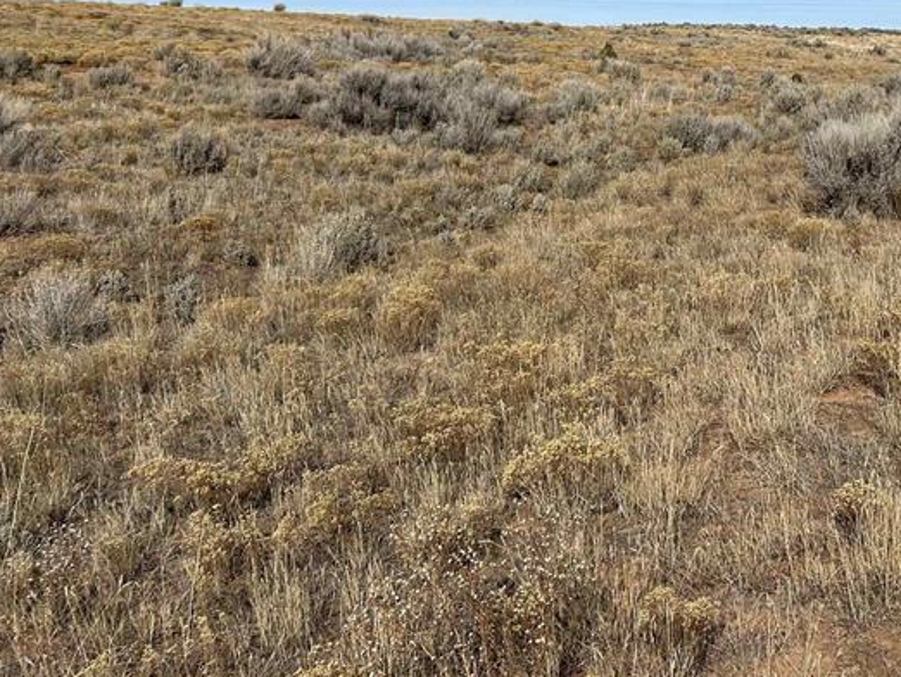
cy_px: 47
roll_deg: -1.2
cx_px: 846
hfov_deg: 34.9
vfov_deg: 27.4
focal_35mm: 51
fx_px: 1328
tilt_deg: +1.6
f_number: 1.5
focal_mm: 5.7
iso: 50
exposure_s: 1/8000
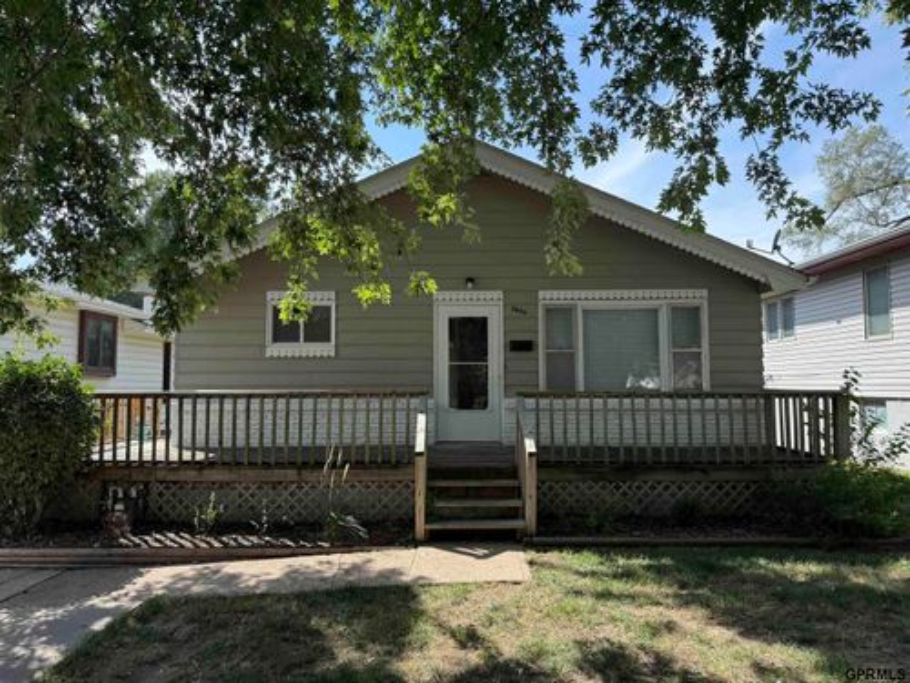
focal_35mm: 24
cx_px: 455
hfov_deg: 71.6
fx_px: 631
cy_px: 342
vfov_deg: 56.8
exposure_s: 1/1618
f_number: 1.78
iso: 100
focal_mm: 6.76
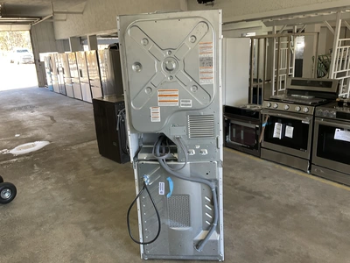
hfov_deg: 61.7
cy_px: 132
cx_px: 175
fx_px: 293
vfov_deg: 48.2
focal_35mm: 29
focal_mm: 3
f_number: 1.8
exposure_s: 1/60
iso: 50
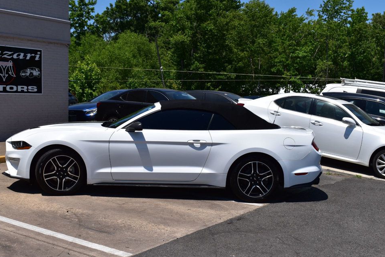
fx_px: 481
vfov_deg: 29.9
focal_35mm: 45
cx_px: 179
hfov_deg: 43.6
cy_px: 129
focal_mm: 28
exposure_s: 1/500
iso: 200
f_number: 11
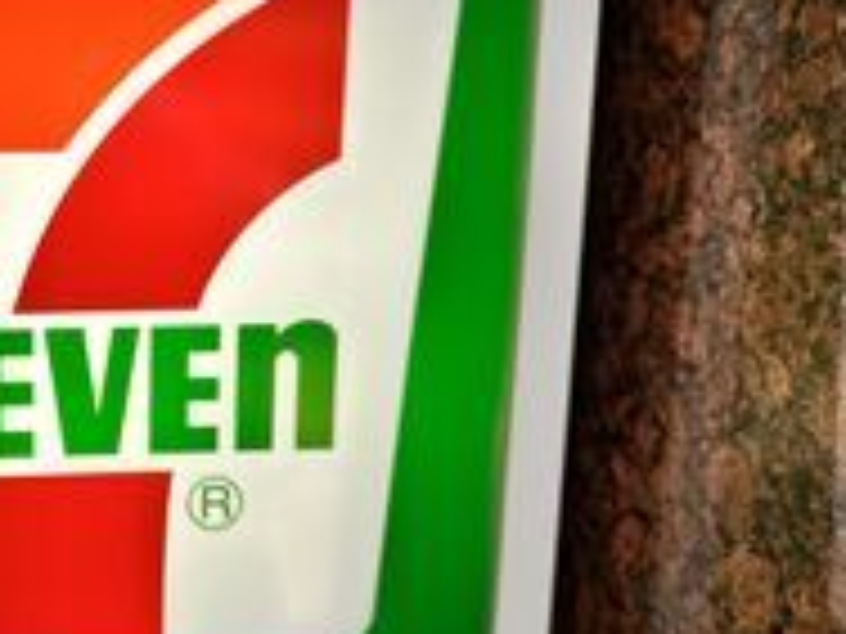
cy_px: 351
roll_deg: +0.1
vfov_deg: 28.5
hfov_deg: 34.7
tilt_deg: -11.1
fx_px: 1246
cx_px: 36
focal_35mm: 51
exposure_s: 1/724
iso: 80
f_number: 1.78
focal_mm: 6.86
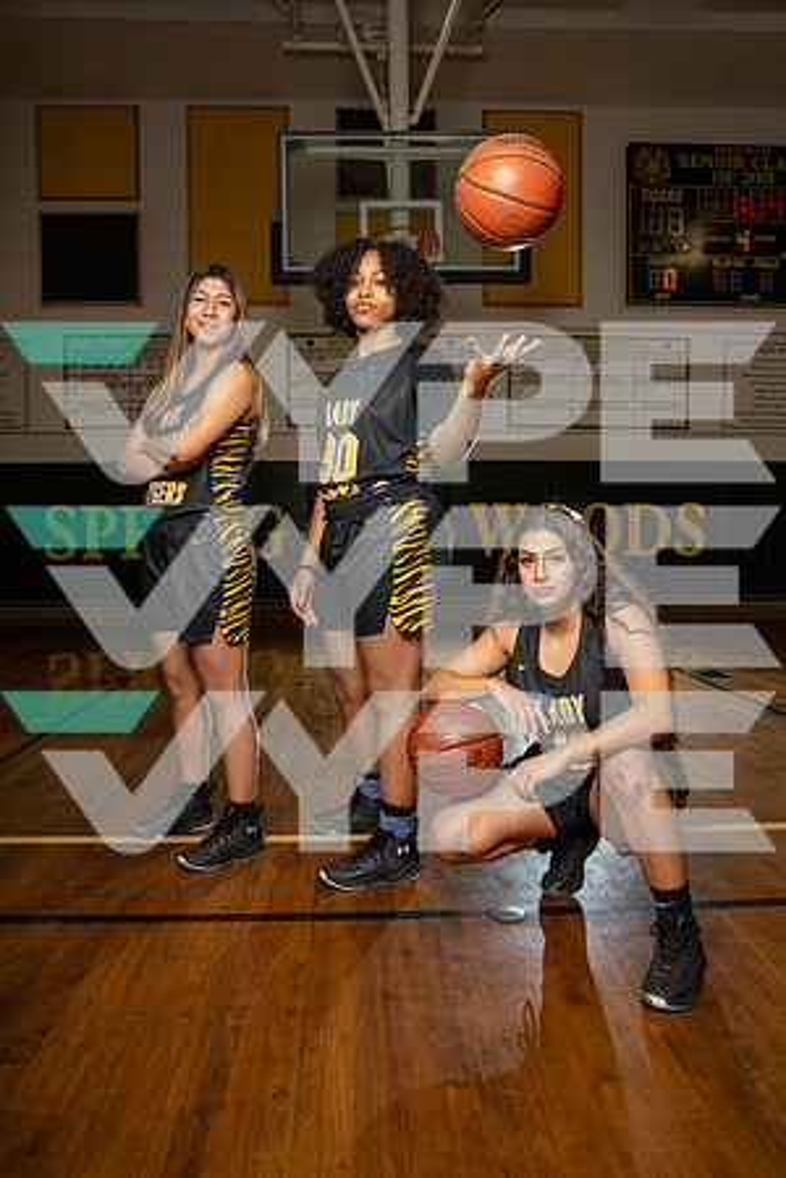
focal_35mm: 27
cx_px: 393
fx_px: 884
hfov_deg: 47.9
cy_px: 589
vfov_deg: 67.4
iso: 250
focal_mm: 27
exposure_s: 1/250
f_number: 9
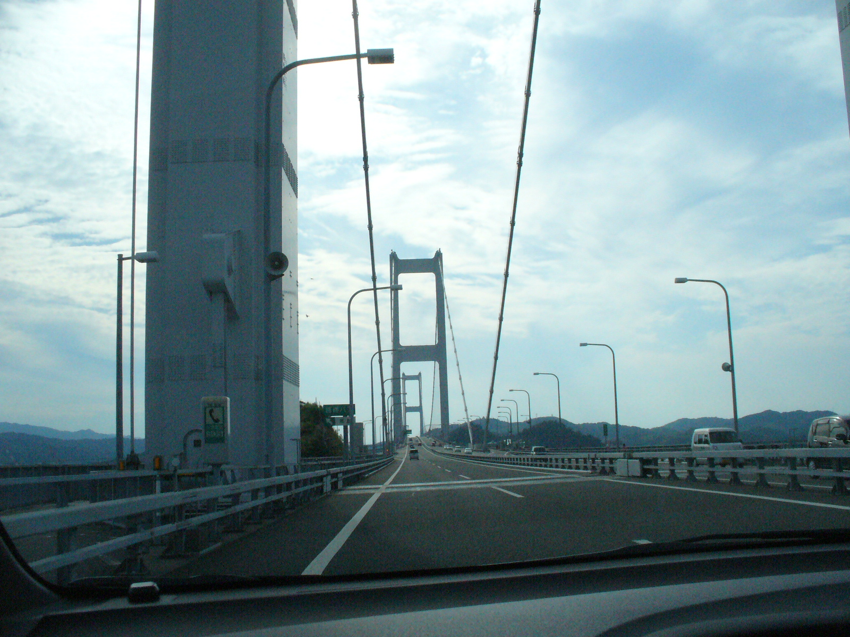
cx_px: 425
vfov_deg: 38.7
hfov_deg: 50.1
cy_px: 318
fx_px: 909
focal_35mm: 37
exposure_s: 1/2000
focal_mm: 6.1
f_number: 5.6
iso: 400
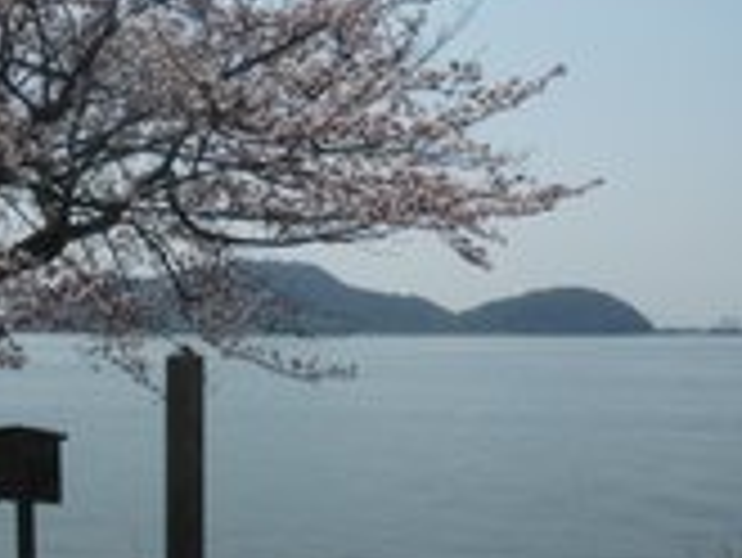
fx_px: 1544
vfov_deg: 20.0
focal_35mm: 72
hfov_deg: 27.0
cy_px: 25
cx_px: 342
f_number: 4.6
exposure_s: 1/500
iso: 50
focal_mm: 6.1
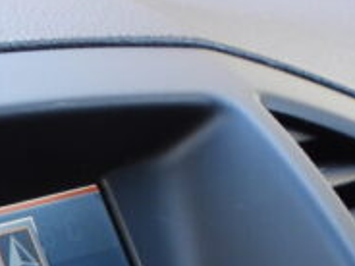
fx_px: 1631
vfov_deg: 8.9
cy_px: 478
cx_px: -166
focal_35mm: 159
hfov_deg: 11.9
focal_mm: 7.4
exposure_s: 1/30
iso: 110
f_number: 3.2
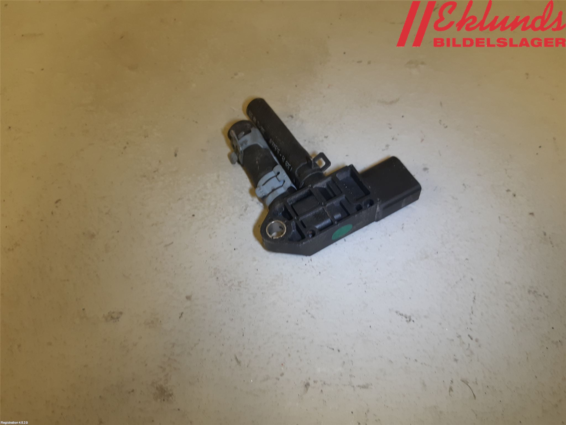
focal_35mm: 26
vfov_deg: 53.1
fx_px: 425
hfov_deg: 67.3
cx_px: 283
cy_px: 212
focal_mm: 3.93
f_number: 1.7
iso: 80
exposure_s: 1/50
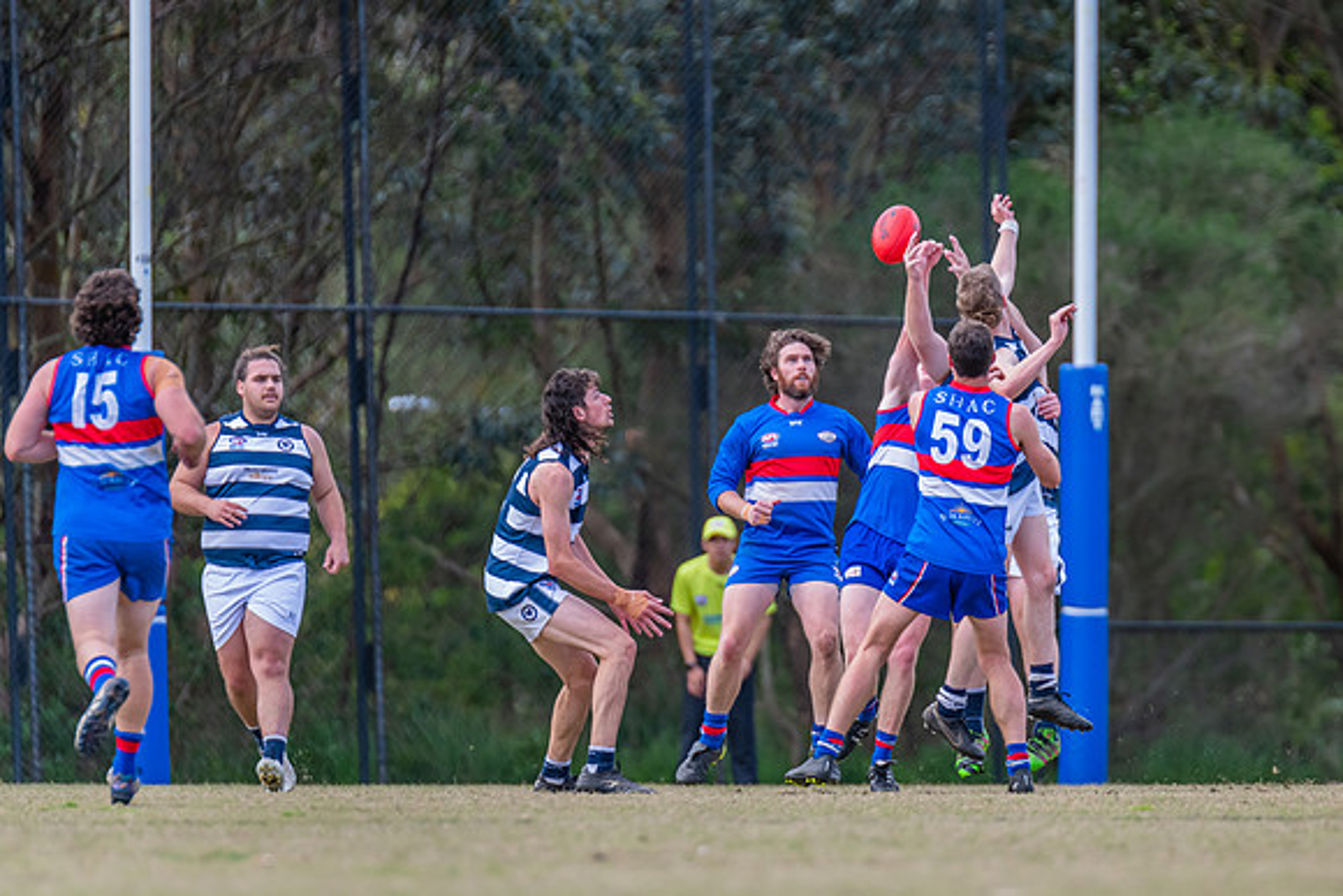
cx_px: 879
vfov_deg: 2.8
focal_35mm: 500
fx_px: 18667
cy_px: 406
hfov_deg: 4.1
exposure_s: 1/2000
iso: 800
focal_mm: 380
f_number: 4
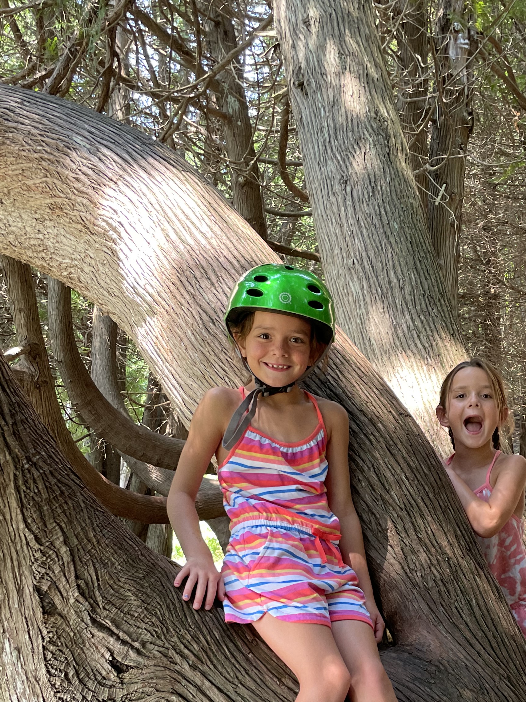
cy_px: 539
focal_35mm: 46
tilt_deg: +3.0
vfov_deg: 39.9
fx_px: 932
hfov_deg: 30.8
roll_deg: -2.3
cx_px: 409
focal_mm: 4.2
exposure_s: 1/121
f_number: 1.6
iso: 100
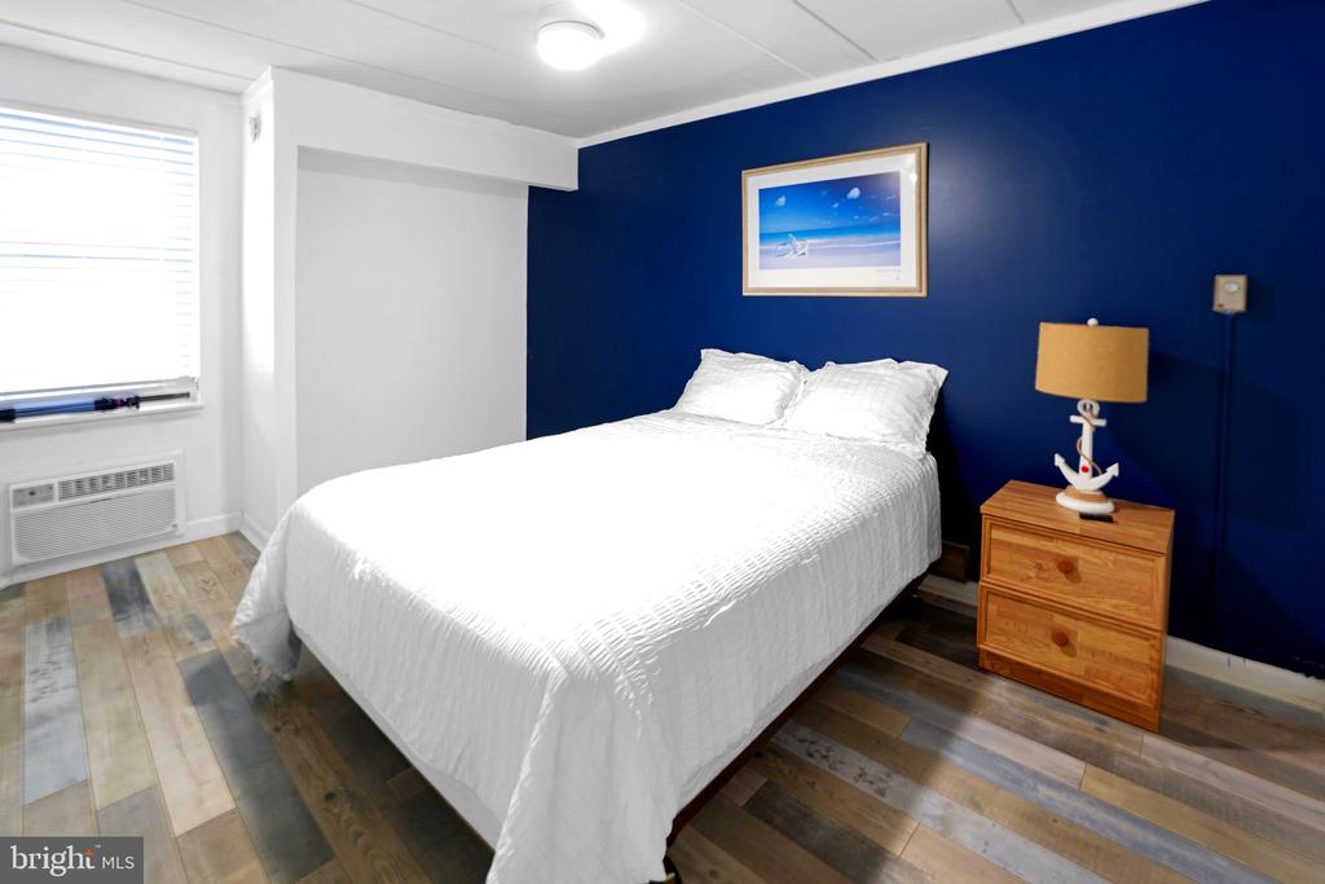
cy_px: 442
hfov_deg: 96.7
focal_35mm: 16
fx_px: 589
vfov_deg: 73.8
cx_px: 662
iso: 64
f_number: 5.6
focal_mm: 16
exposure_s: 1.3
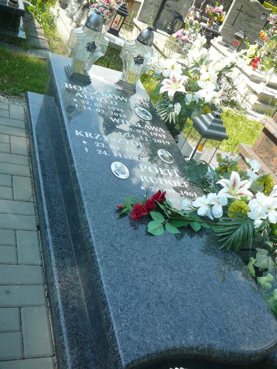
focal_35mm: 35
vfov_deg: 52.6
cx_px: 138
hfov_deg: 40.7
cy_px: 184
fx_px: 373
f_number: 2.8
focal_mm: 5.2
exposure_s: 1/400
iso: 80
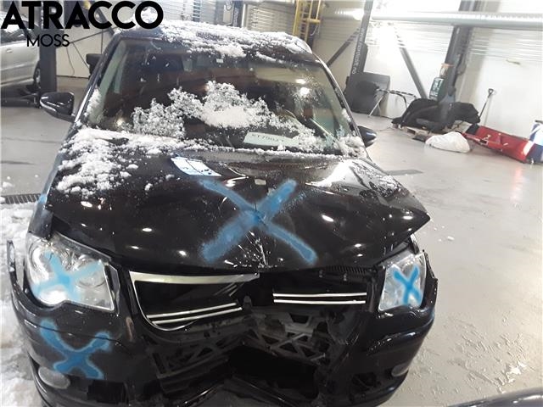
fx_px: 439
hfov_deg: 63.4
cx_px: 272
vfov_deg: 49.7
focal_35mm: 28
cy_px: 204
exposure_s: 1/50
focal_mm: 2.91
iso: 200
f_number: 1.9
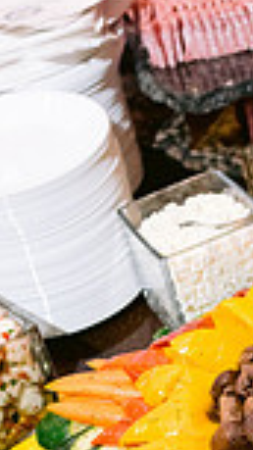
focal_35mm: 86
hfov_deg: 13.5
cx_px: 341
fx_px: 1026
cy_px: 362
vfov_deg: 24.3
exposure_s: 1/80
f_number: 3.5
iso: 1600
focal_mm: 28
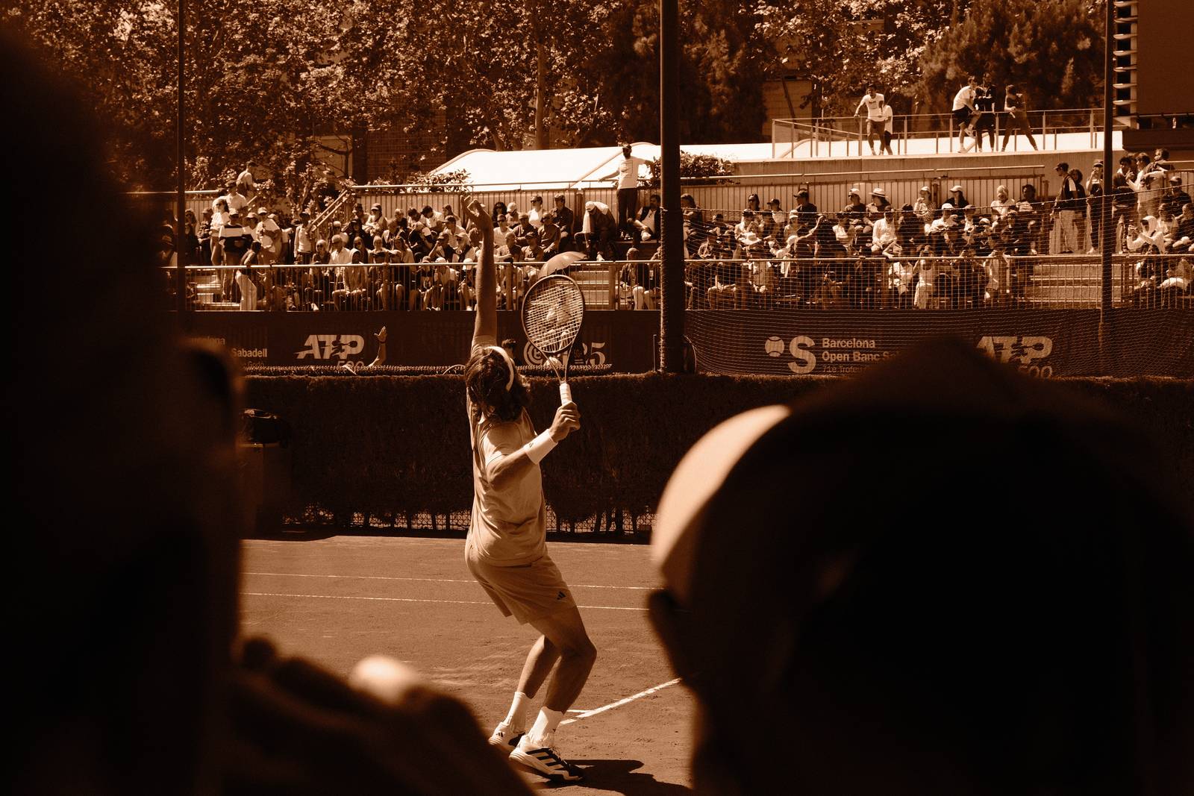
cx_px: 597
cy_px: 398
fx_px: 2322
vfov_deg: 19.5
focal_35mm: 70
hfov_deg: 28.8
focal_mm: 46.6
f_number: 8
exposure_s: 1/550
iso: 640
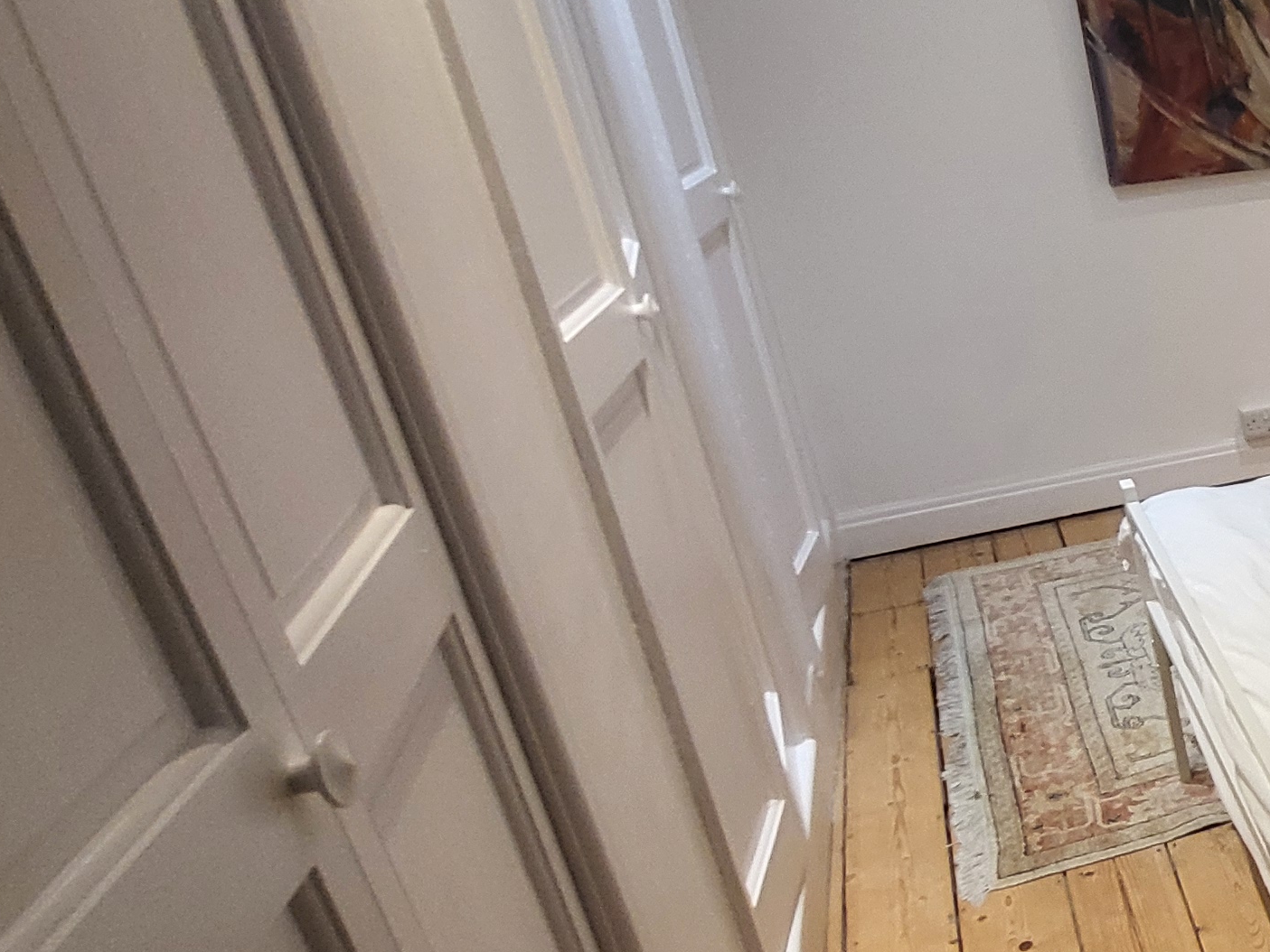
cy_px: 497
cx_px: 1653
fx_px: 1358
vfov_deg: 38.7
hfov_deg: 34.8
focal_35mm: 37
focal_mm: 1.74
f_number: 2.2
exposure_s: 1/50
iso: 320
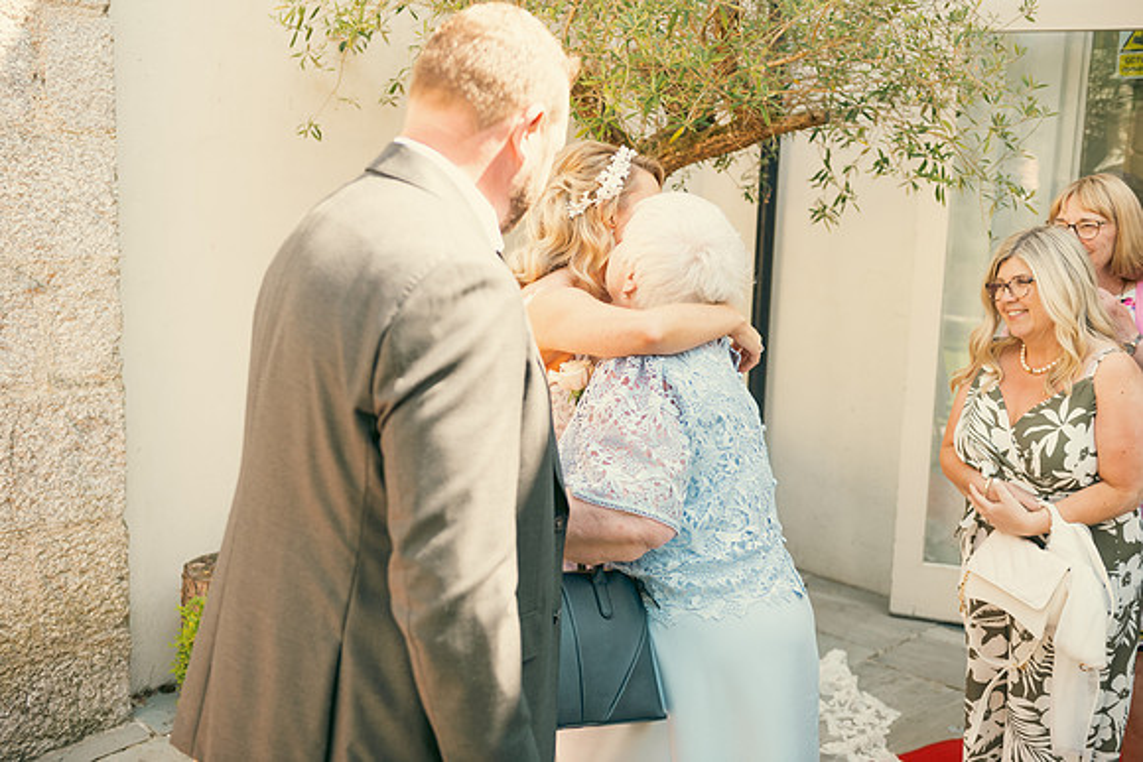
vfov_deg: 33.4
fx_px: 1270
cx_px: 572
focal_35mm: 40
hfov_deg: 48.4
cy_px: 381
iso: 160
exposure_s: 1/250
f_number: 3.5
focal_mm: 40
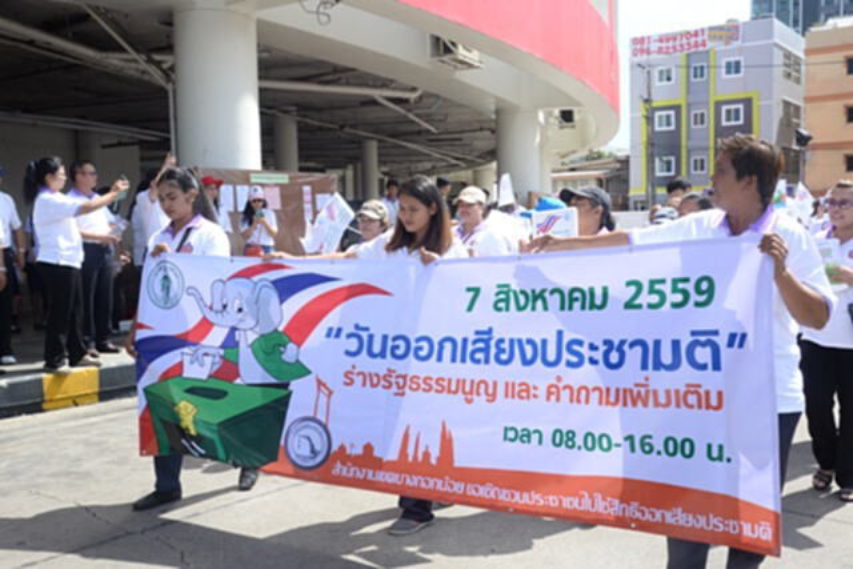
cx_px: 426
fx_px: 829
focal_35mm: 35
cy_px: 284
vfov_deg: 37.9
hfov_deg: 54.4
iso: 320
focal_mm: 35
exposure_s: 1/125
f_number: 13
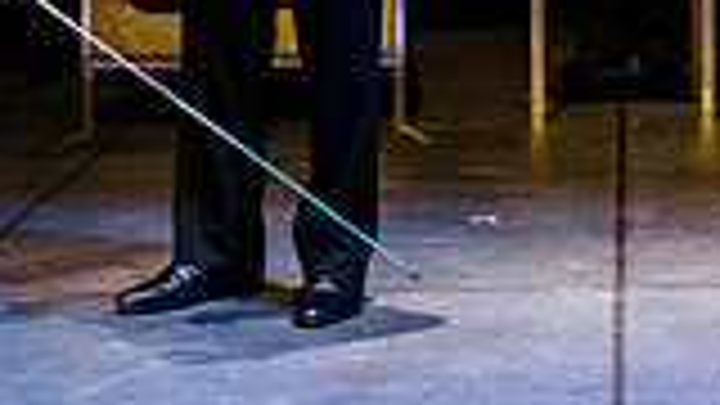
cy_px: -181
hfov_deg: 14.0
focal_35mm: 151
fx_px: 2883
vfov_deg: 7.9
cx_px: 766
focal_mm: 35
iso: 1600
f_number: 2.8
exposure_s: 1/200
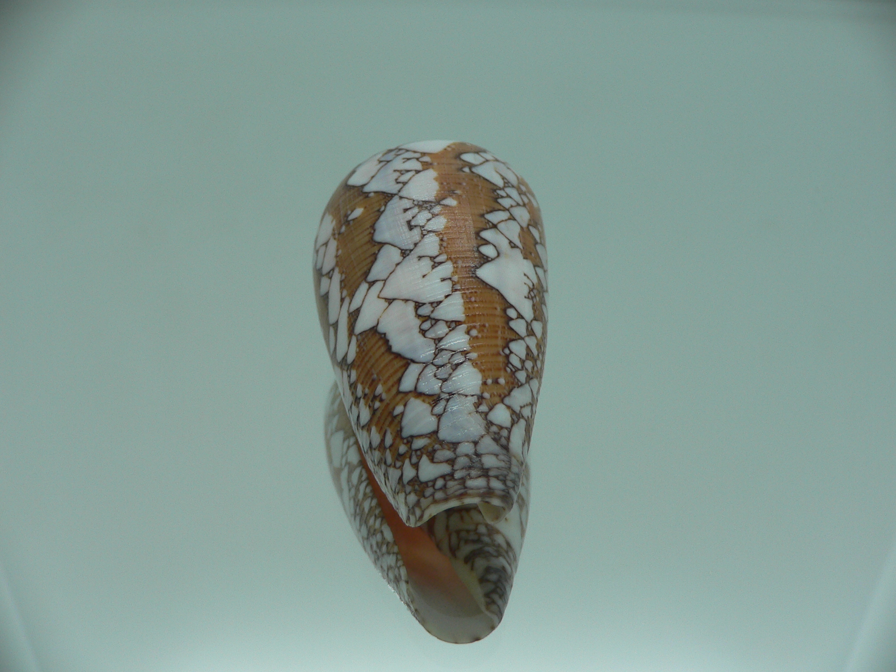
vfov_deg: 40.7
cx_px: 448
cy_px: 336
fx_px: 906
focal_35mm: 35
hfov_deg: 52.6
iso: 80
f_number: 2.8
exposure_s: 1/60
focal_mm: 4.6
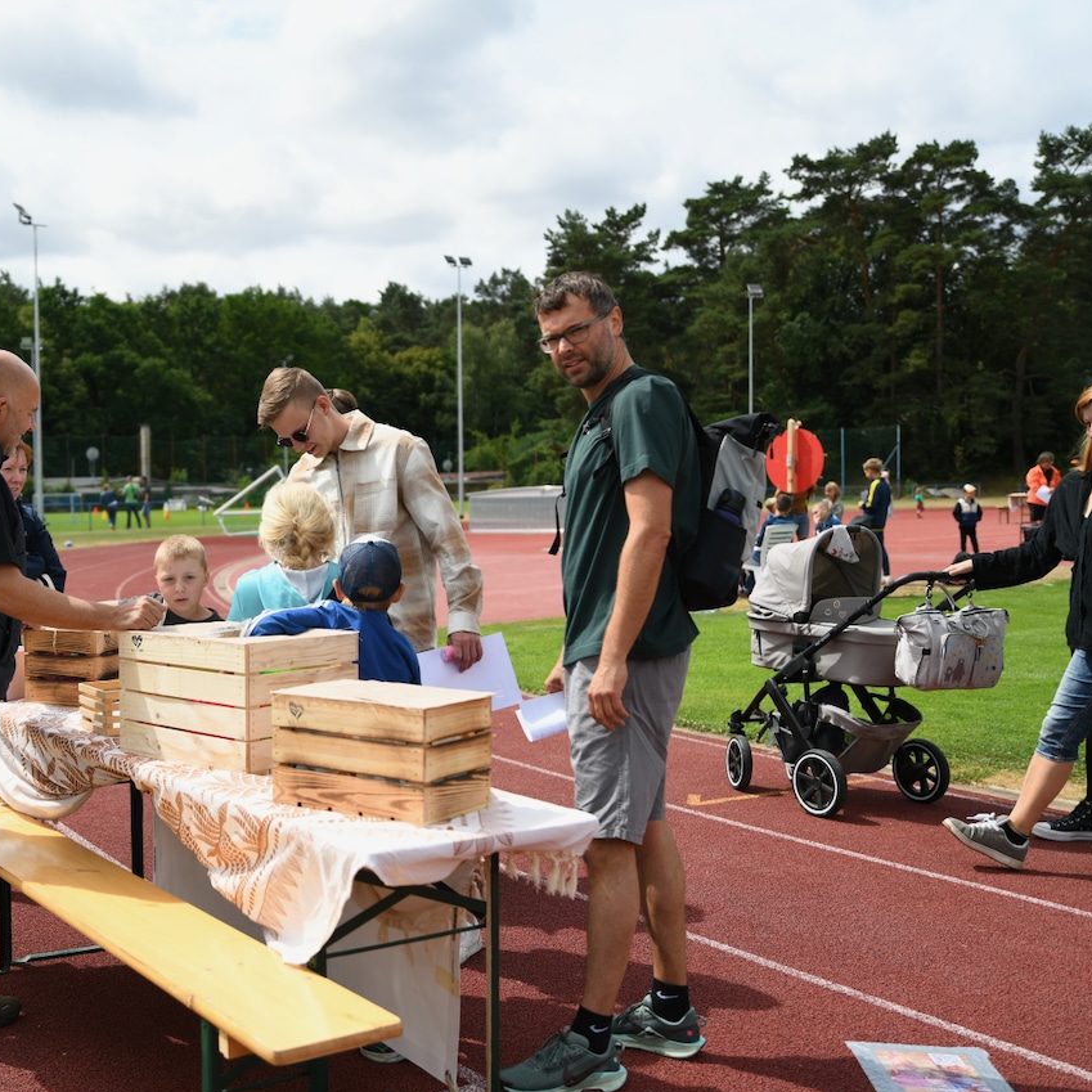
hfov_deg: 39.8
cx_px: 275
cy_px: 547
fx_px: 1463
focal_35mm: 41
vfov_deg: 40.9
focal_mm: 32
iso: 90
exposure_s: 1/1600
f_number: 2.8
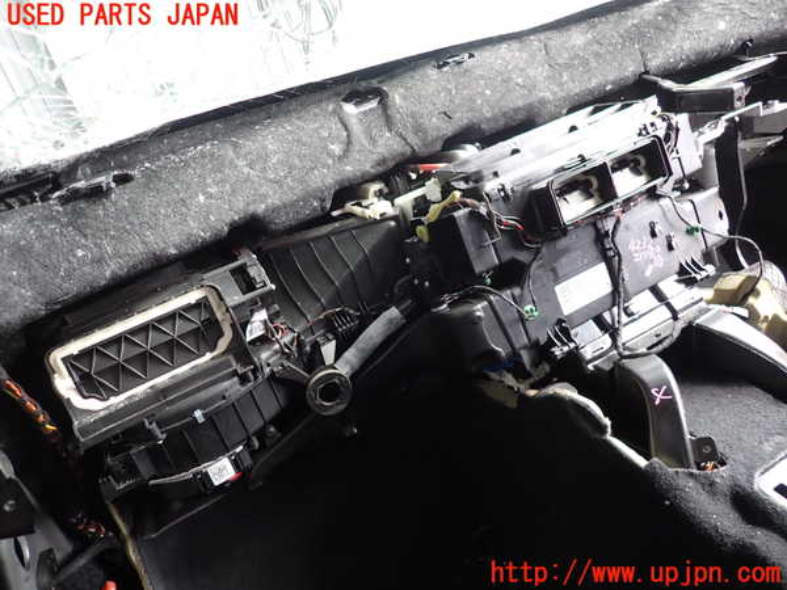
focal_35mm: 25
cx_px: 394
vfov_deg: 54.9
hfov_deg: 69.4
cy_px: 295
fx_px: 568
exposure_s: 1/60
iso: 160
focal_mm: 4.5
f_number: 2
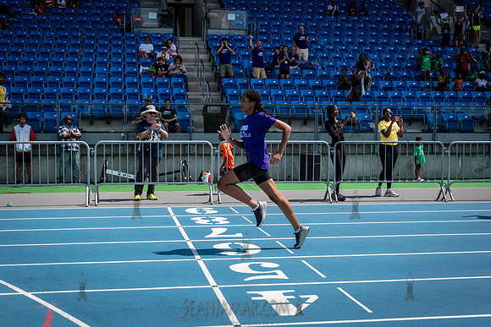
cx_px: 236
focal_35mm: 54
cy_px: 182
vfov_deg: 25.3
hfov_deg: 37.2
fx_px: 730
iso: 250
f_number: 6.3
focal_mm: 44
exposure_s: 1/1250
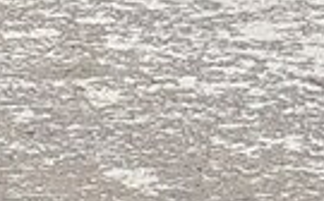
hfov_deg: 14.5
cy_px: -379
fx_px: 1235
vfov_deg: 8.1
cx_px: 377
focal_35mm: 140
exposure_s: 1/669
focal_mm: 3.71
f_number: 1.7
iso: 40
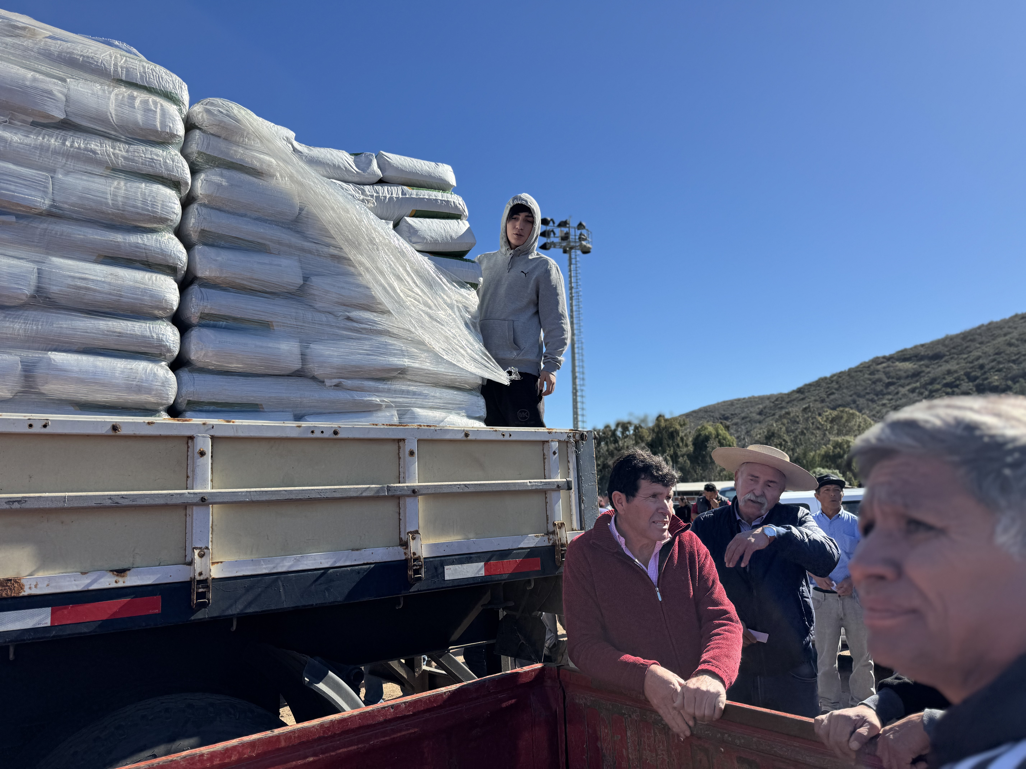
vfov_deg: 56.8
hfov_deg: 71.6
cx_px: 513
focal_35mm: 24
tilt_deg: +8.5
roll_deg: +2.1
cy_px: 384
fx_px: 711
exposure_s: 1/7092
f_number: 1.78
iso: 80
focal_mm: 6.76
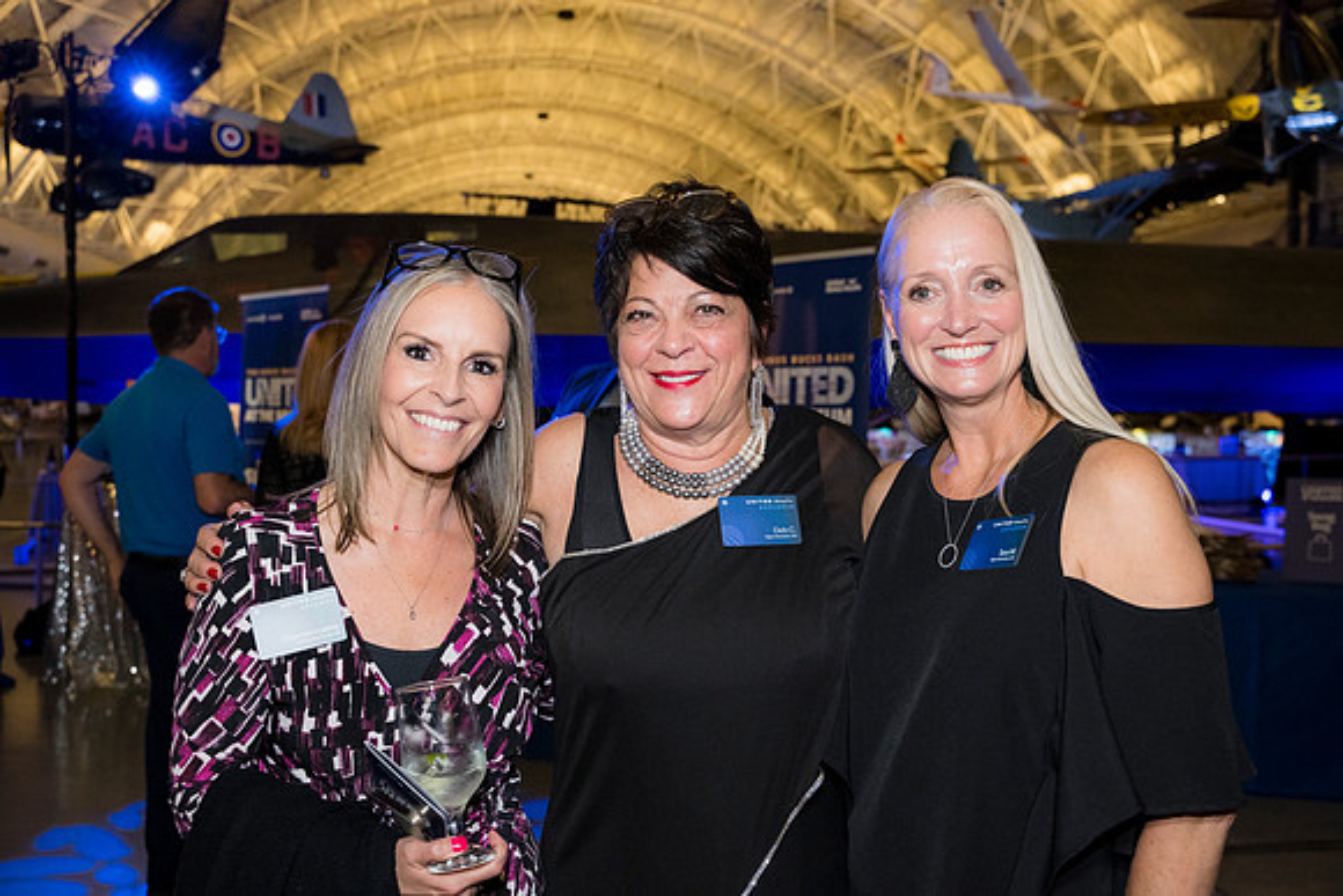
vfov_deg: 39.4
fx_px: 1250
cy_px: 448
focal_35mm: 34
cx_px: 672
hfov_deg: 56.5
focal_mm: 33.5
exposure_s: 1/125
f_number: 4
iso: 3200
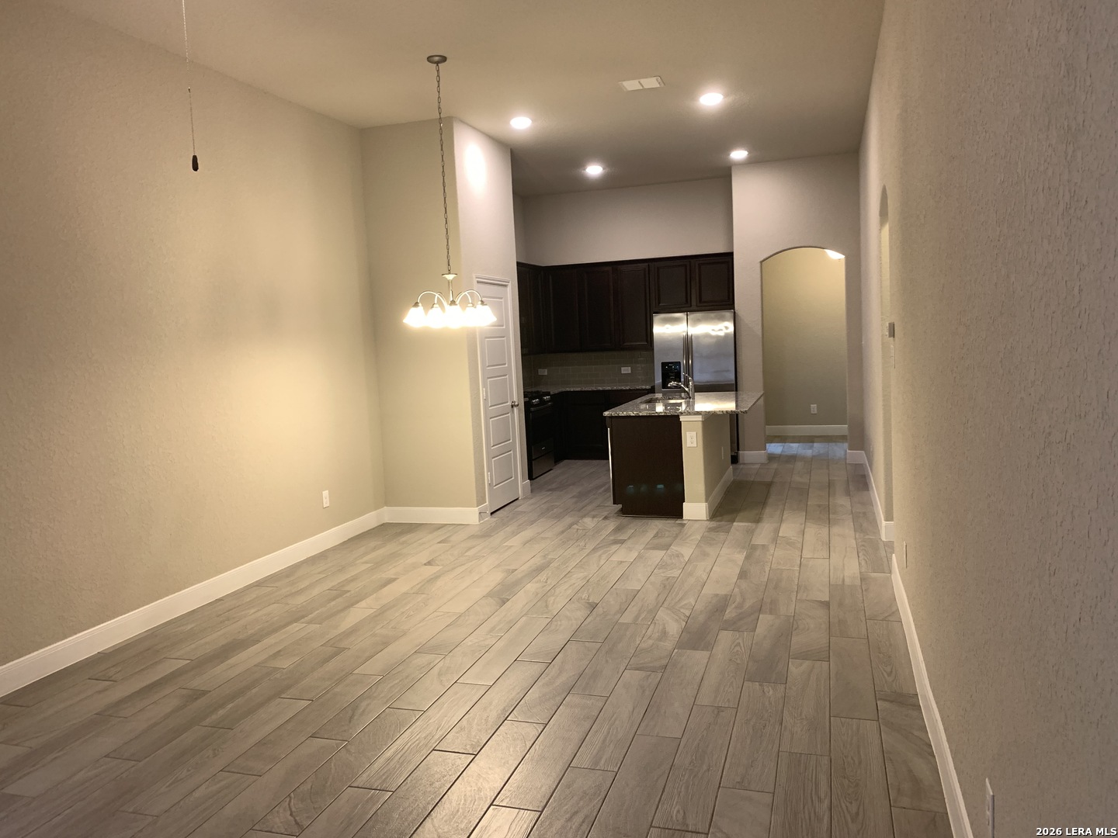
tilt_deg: -2.9
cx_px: 559
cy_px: 419
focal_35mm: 26
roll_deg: +1.9
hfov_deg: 67.3
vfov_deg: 53.1
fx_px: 840
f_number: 1.8
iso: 200
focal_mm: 4.25
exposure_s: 1/60
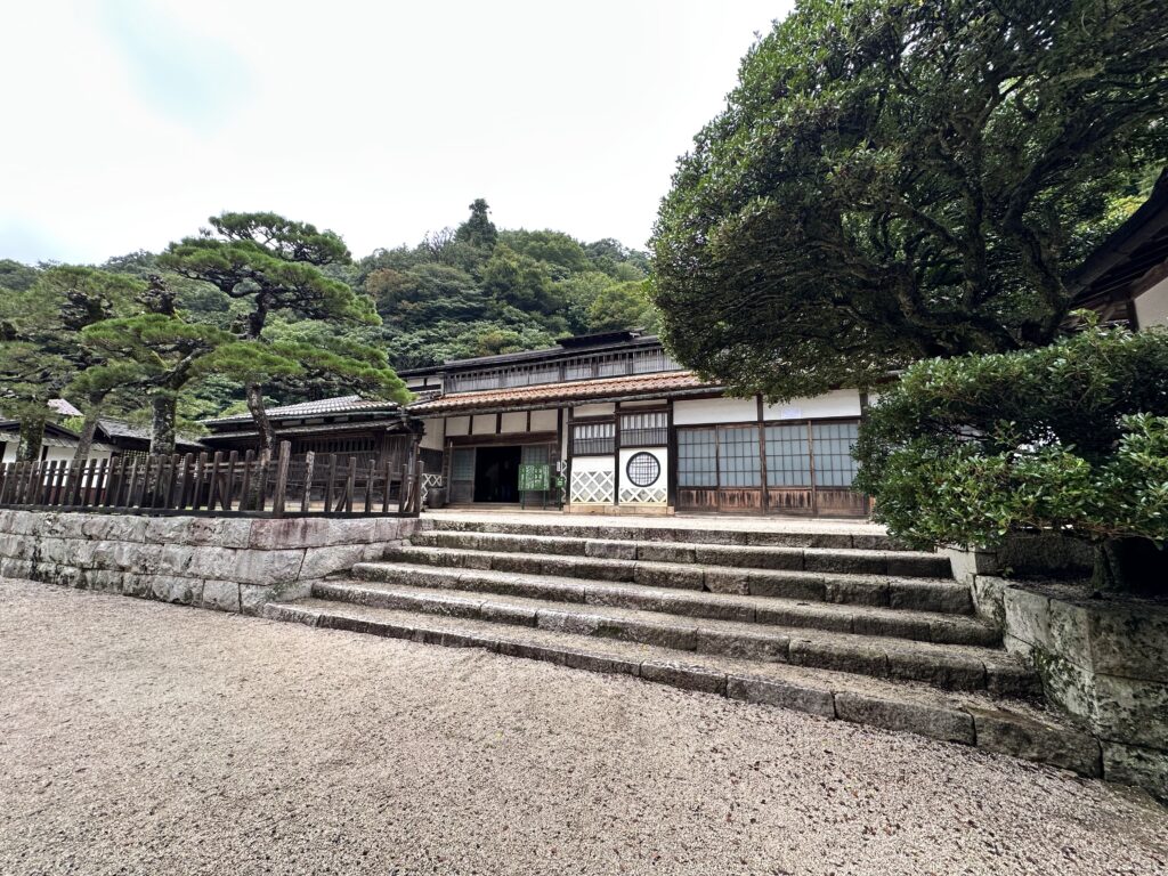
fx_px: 472
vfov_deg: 85.7
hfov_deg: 102.1
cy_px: 438
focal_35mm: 14
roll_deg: -0.8
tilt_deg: +8.6
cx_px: 584
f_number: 2.2
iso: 64
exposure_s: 1/99
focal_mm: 2.22
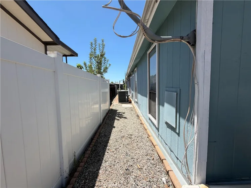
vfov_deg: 85.7
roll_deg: +1.0
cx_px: 126
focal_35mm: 14
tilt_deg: -4.9
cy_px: 94
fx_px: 101
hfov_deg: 102.1
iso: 20
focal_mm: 2.22
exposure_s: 1/820
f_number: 2.2
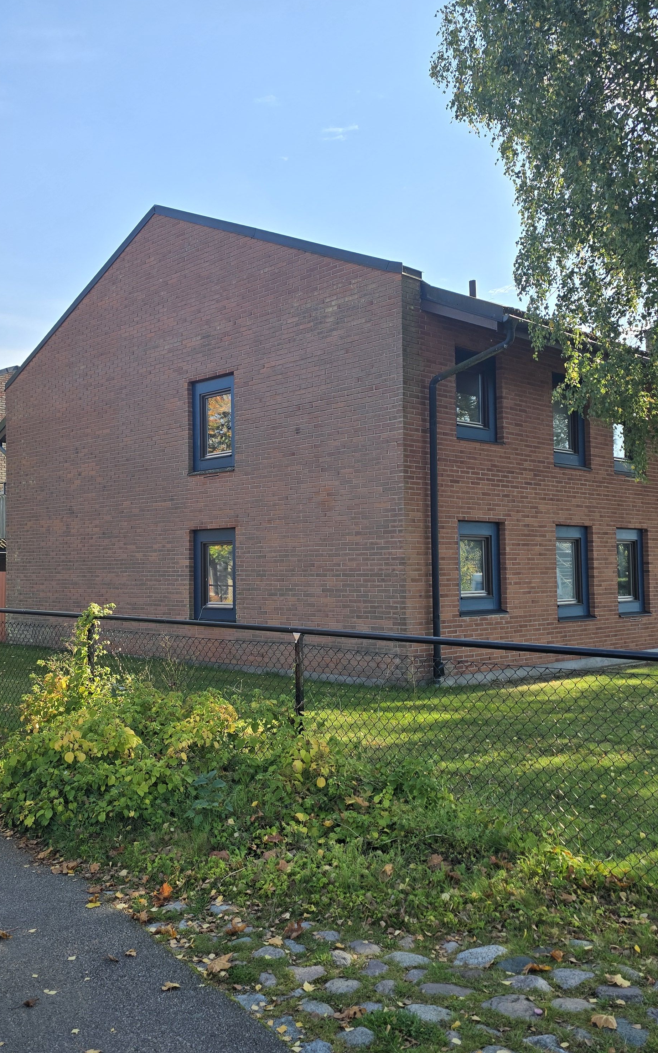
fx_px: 947
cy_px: 524
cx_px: 269
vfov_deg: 58.1
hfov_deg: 38.2
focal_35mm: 33
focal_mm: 6.3
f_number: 1.7
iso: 12
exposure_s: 1/455
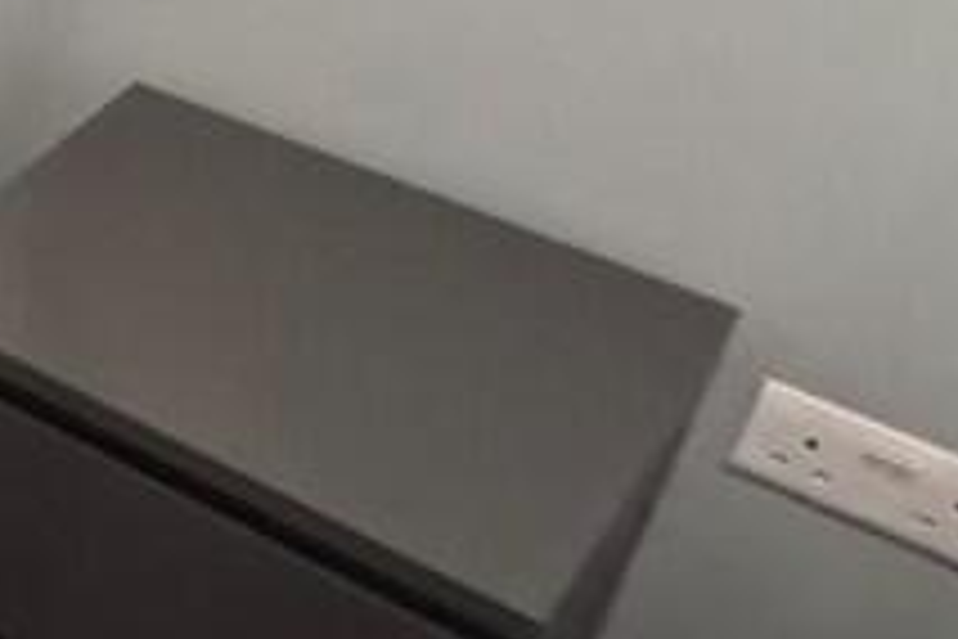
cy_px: -292
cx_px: -1228
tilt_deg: -21.8
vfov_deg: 17.6
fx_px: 1863
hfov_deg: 16.2
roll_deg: +0.3
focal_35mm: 70
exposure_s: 1/50
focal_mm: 2.22
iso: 1250
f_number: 2.2
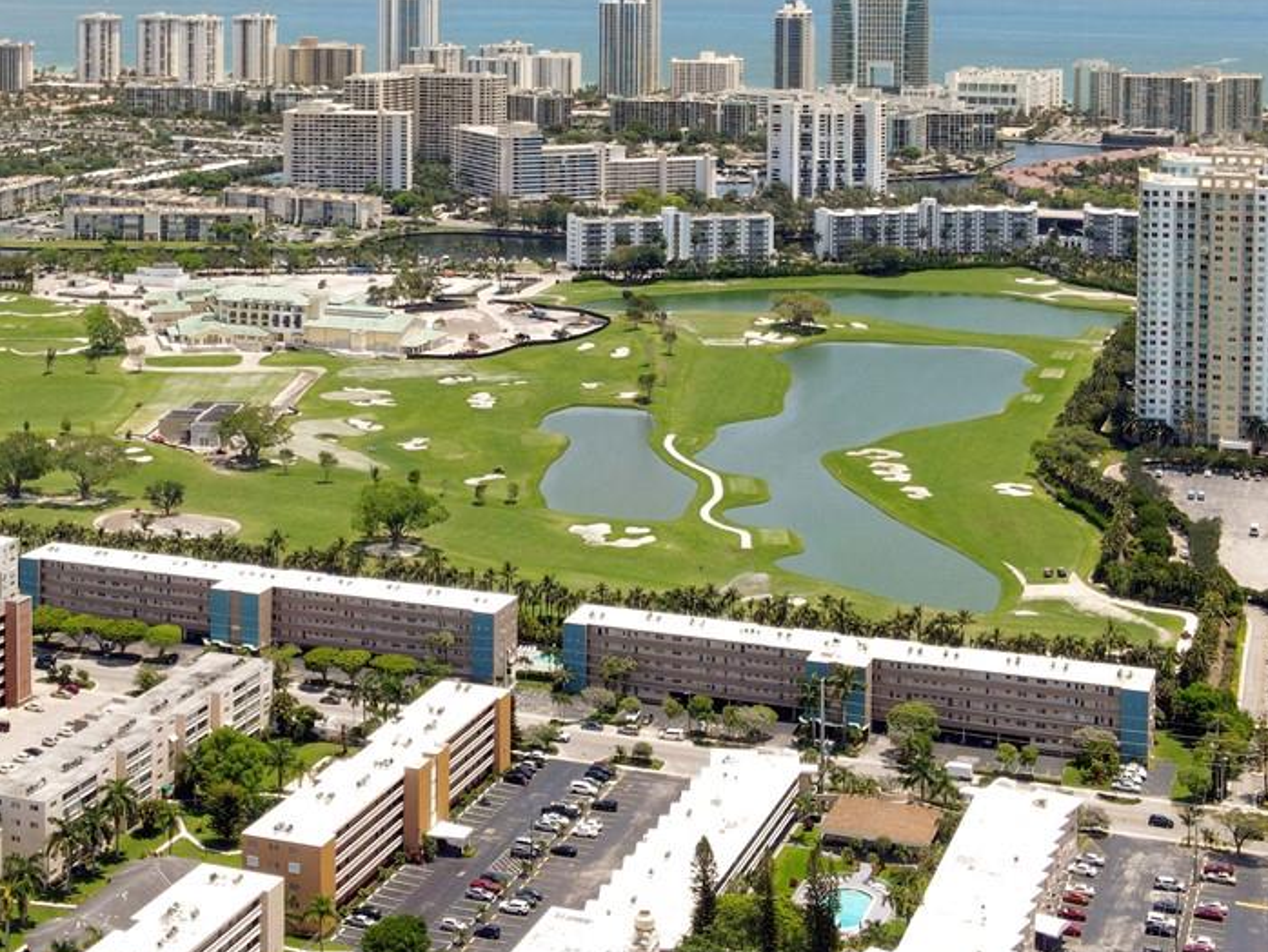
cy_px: 465
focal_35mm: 55
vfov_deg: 26.6
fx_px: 2015
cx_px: 521
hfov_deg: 34.8
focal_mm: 4.5
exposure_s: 1/640
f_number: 2.8
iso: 110
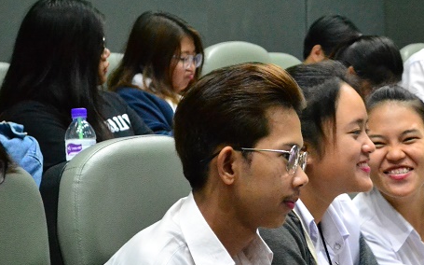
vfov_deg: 8.9
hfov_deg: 14.1
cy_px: 167
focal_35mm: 148
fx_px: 1708
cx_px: 351
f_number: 5.6
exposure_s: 1/30
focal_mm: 55
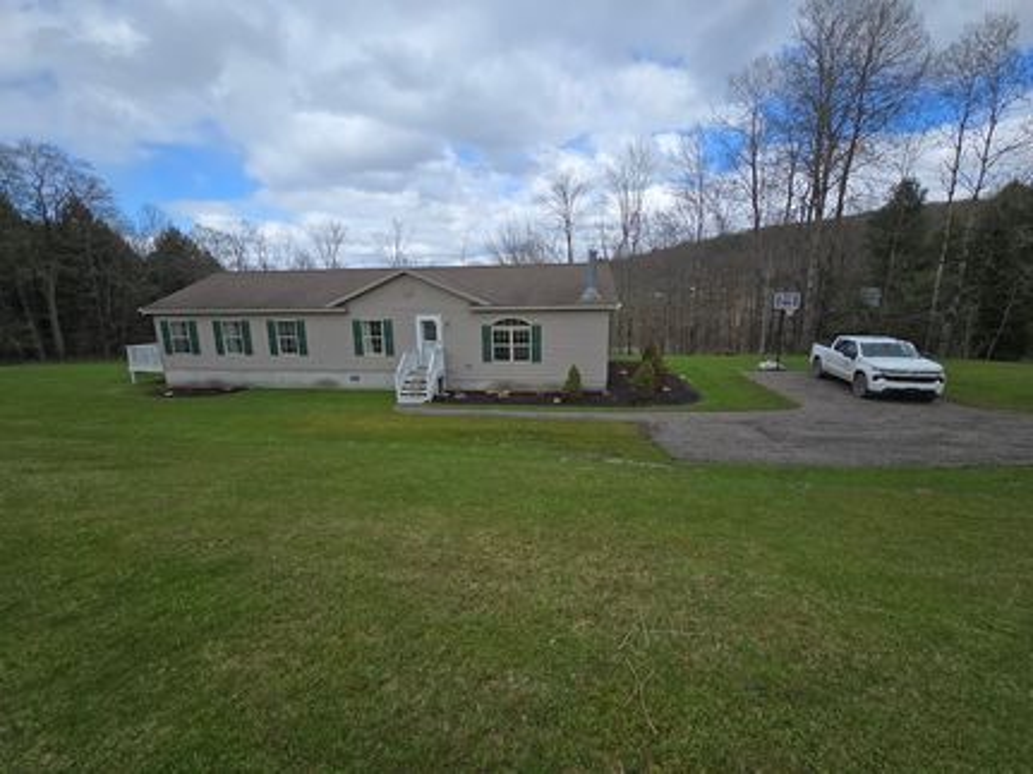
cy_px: 387
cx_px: 516
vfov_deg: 89.9
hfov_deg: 106.2
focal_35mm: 13
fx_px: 388
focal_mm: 2.2
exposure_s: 1/1365
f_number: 2.2
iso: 50
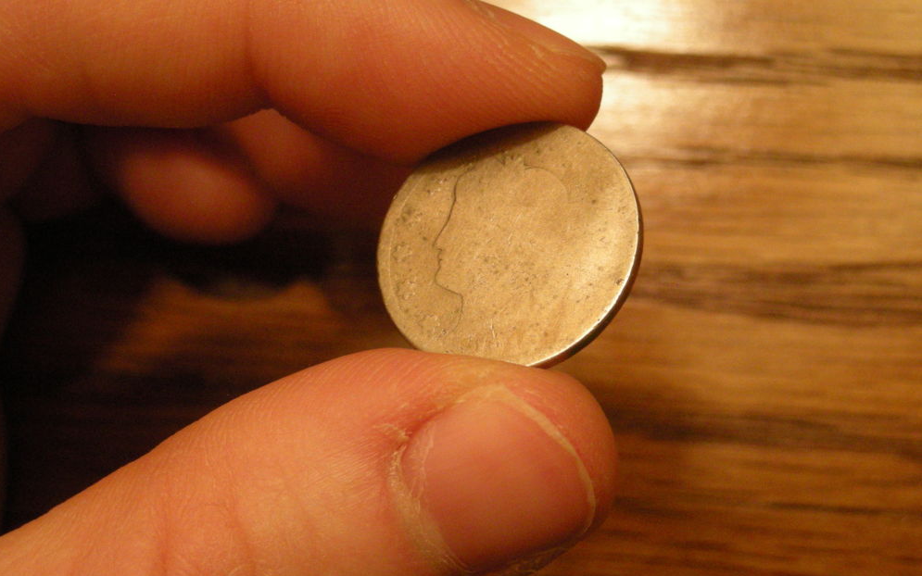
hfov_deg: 25.5
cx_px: 461
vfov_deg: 16.1
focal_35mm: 81
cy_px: 244
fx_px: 2035
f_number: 3.9
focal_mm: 12.3
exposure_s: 1/58
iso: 381
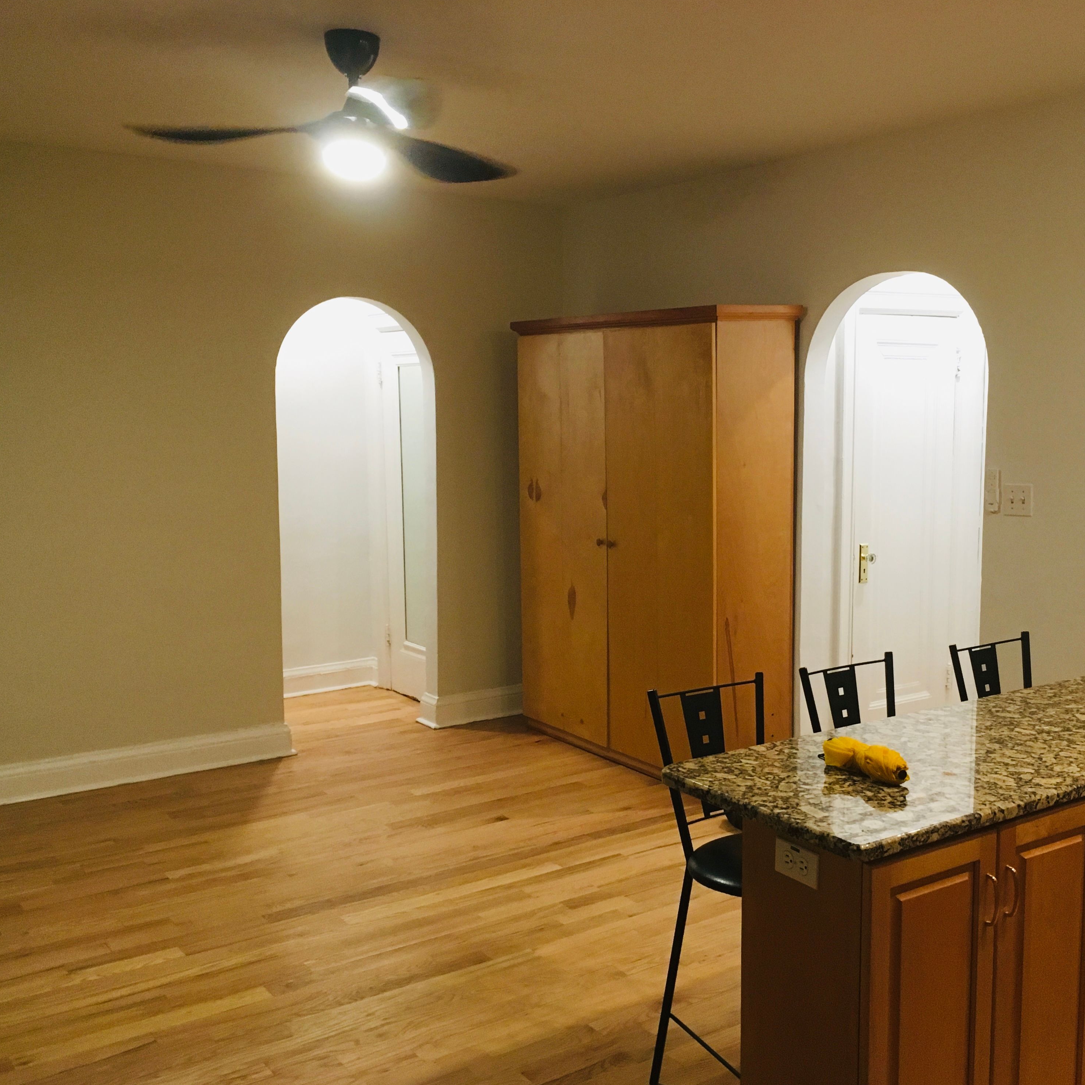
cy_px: 550
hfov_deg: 47.0
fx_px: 1241
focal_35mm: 35
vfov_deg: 47.2
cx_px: 644
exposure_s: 1/30
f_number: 2.2
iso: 100
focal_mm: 4.15
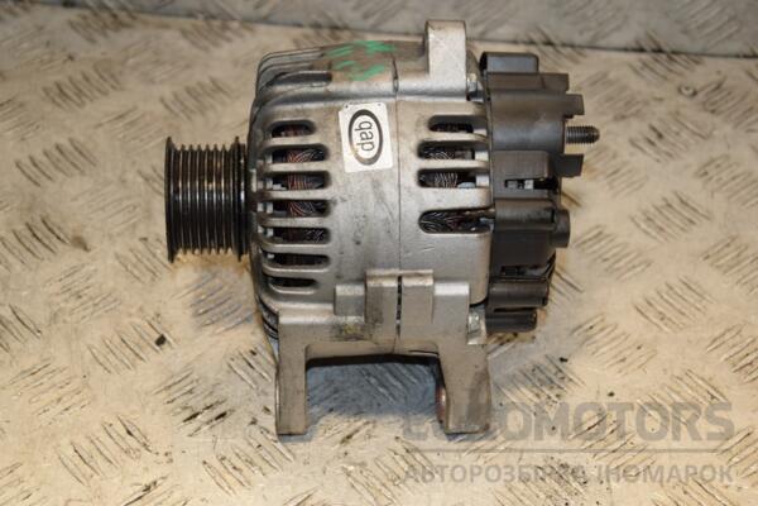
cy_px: 253
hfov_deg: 26.0
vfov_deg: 17.5
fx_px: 1642
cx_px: 379
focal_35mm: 78
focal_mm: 52
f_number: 6.3
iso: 800
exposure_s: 1/200
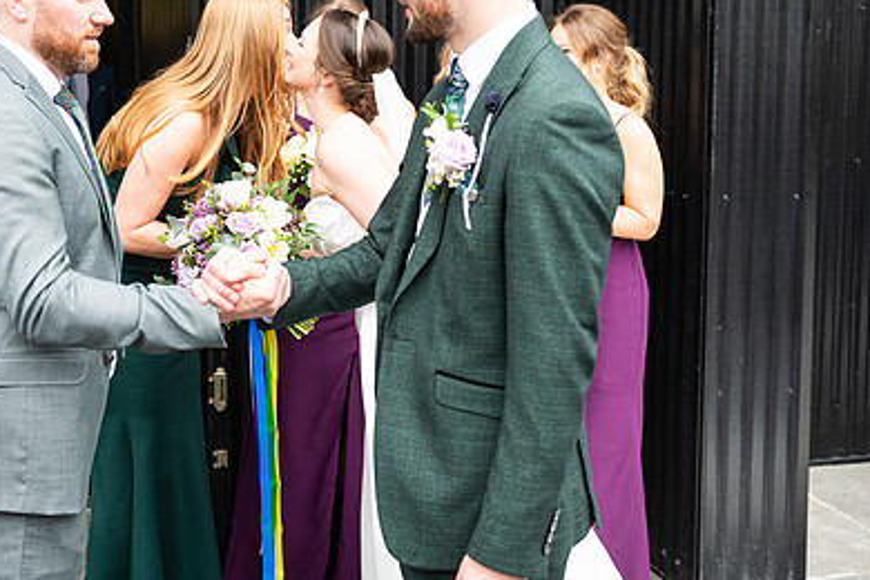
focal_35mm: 52
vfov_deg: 25.8
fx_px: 1257
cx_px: 294
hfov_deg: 37.8
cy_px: 175
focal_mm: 35
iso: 160
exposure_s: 1/200
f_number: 3.5
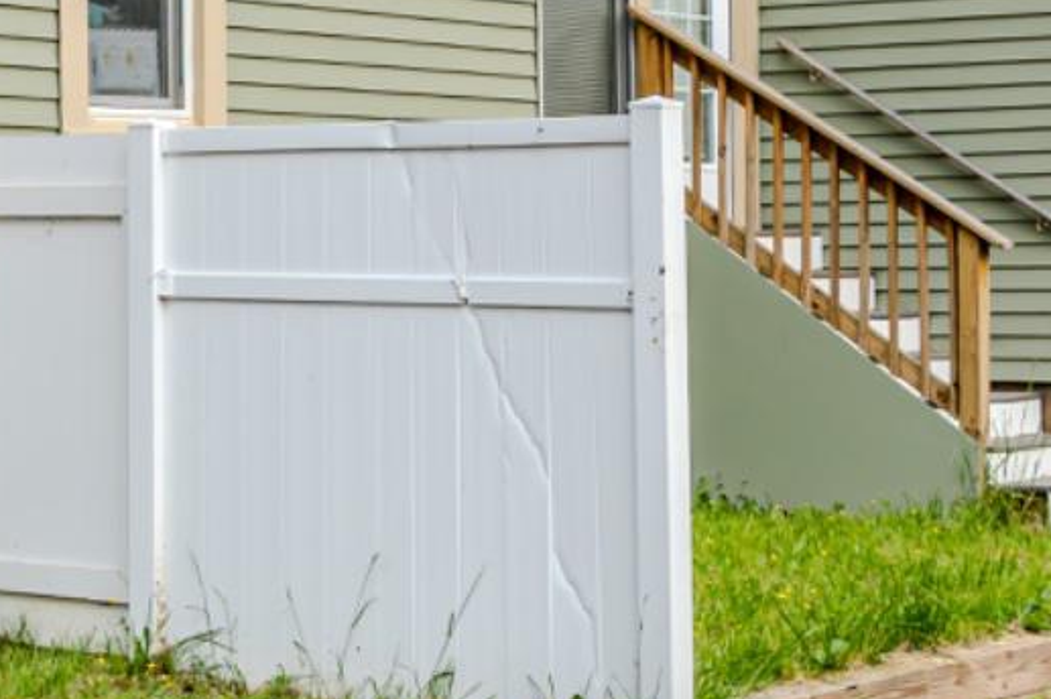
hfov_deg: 19.1
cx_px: 368
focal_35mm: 107
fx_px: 3122
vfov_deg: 12.6
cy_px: 1
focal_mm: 18
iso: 100
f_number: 4.5
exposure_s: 1/125
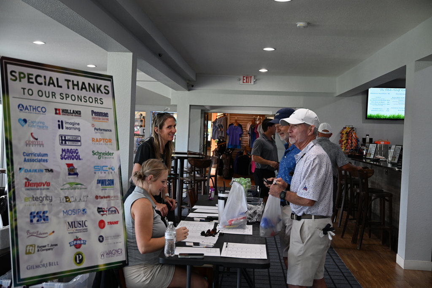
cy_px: 144
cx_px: 216
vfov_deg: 29.3
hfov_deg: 42.7
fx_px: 552
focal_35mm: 46
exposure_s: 1/125
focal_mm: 46
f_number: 5
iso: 1600
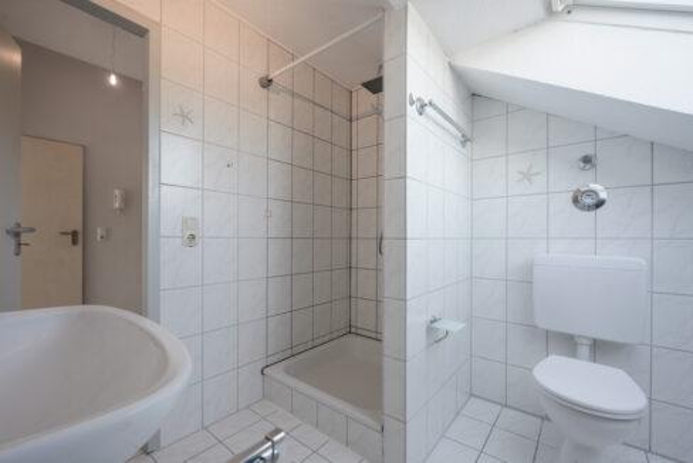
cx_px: 346
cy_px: 232
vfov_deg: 77.4
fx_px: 289
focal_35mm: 15
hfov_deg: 100.4
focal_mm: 15
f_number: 9
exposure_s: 1/25
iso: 200
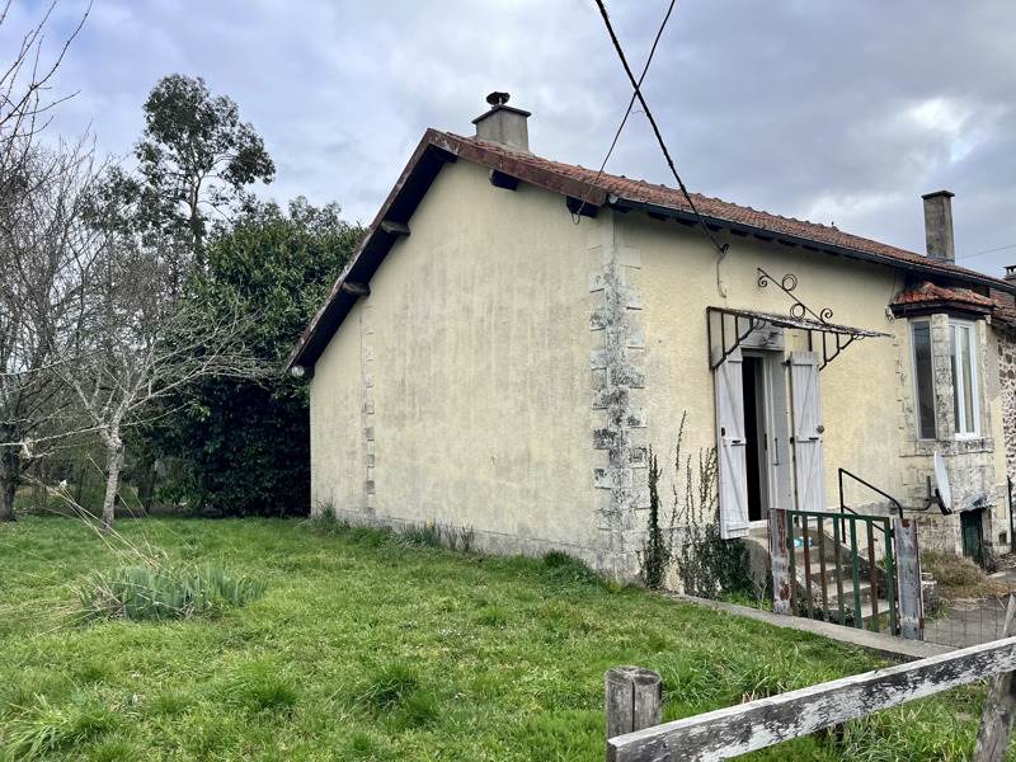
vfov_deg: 53.1
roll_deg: +1.4
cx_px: 508
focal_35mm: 26
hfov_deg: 67.3
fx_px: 763
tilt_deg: +7.4
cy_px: 381
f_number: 1.6
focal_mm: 5.1
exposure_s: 1/1536
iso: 50
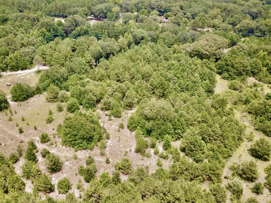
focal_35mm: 35
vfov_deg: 40.6
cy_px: 91
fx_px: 274
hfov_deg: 52.5
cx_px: 117
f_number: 2.2
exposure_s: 1/424
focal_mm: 4.73
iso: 100
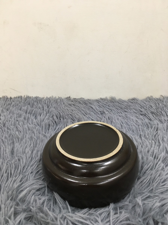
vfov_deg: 61.7
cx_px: 84
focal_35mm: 29
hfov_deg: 48.2
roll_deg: +0.4
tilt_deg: -29.2
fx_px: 188
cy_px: 112
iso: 125
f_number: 2.2
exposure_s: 1/33
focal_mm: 4.15
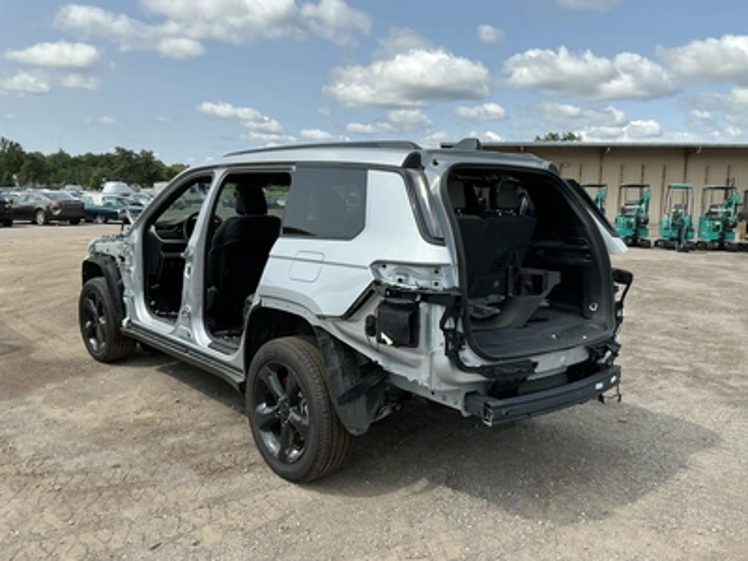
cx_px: 374
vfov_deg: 49.7
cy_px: 280
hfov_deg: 63.4
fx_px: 605
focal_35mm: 28
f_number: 1.8
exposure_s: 1/1730
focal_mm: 3
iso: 25
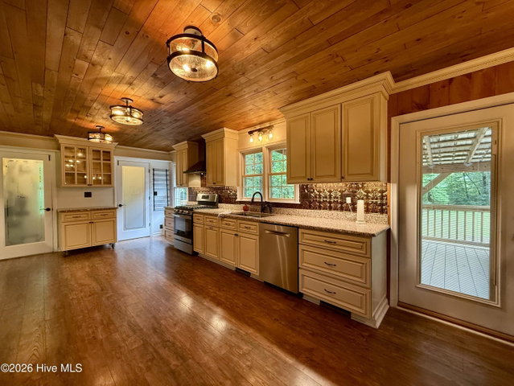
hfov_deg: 102.0
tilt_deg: -0.4
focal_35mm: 14
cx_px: 257
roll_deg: -0.1
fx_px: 208
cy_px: 193
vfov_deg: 85.7
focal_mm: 2.22
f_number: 2.2
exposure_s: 1/60
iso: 250
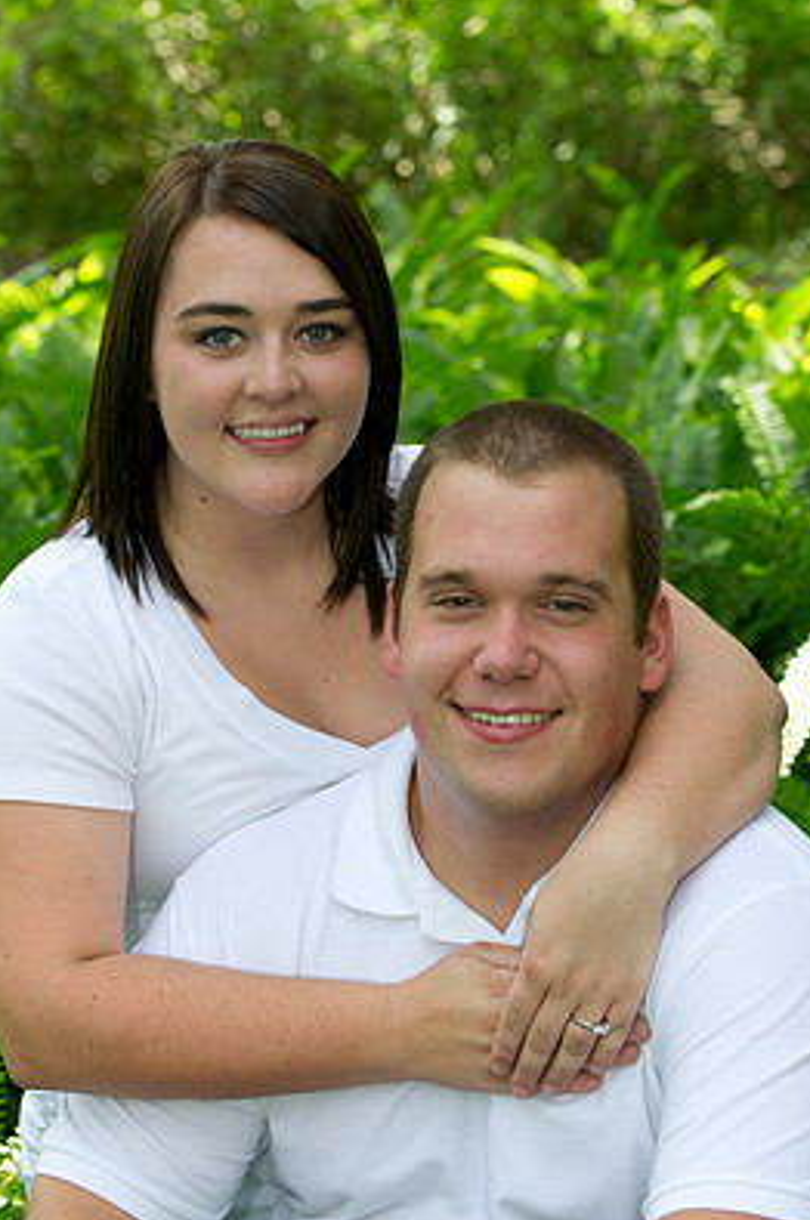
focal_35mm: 98
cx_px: 407
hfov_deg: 13.9
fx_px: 3319
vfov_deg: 20.8
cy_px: 636
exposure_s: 1/100
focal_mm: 86
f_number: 5
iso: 400
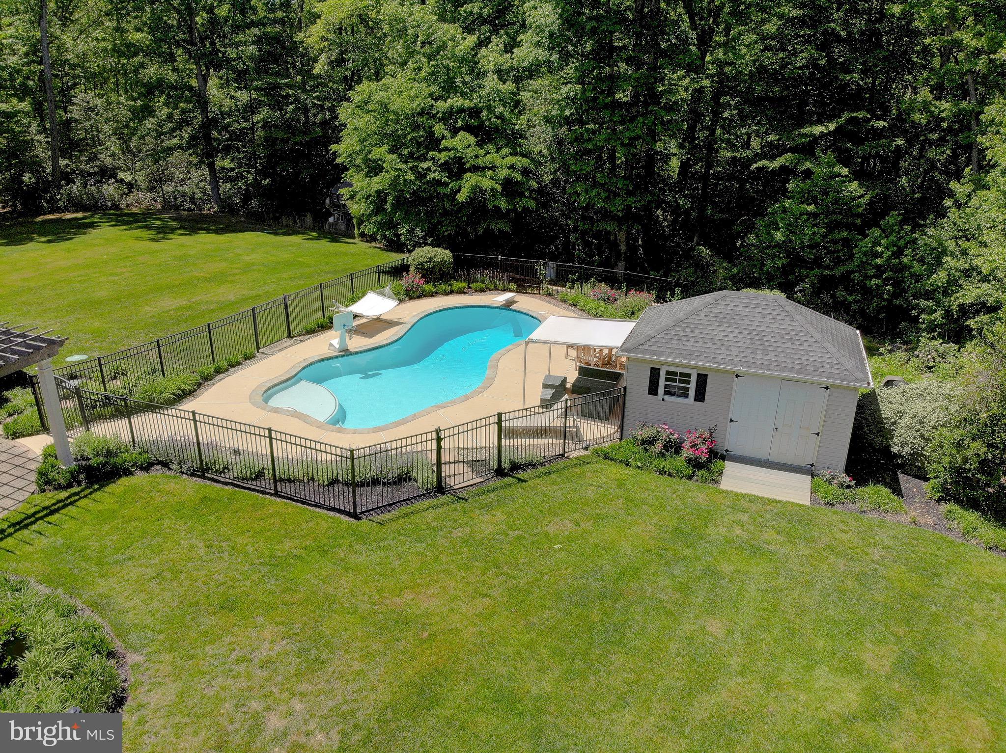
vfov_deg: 56.8
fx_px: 697
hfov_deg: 71.6
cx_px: 503
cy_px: 376
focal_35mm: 24
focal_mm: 4.5
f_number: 2.8
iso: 100
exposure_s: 1/1732
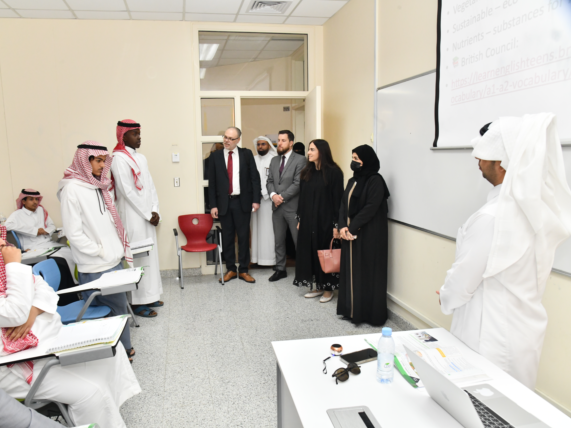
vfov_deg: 53.1
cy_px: 214
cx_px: 257
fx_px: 429
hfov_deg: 67.1
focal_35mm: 26
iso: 2500
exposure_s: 1/100
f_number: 10
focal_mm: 24
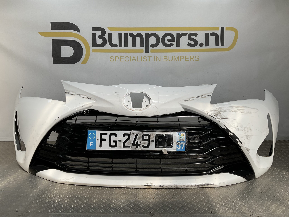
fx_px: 242
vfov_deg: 48.2
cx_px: 144
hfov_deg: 61.7
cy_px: 108
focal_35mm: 29
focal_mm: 3
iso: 16
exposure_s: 1/749
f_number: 1.8
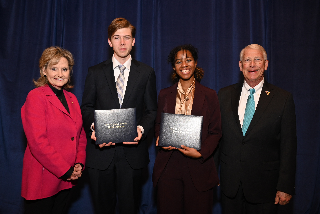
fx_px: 276
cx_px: 160
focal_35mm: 31
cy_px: 107
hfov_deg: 60.3
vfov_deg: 42.3
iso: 1600
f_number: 6.3
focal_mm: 31
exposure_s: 1/200
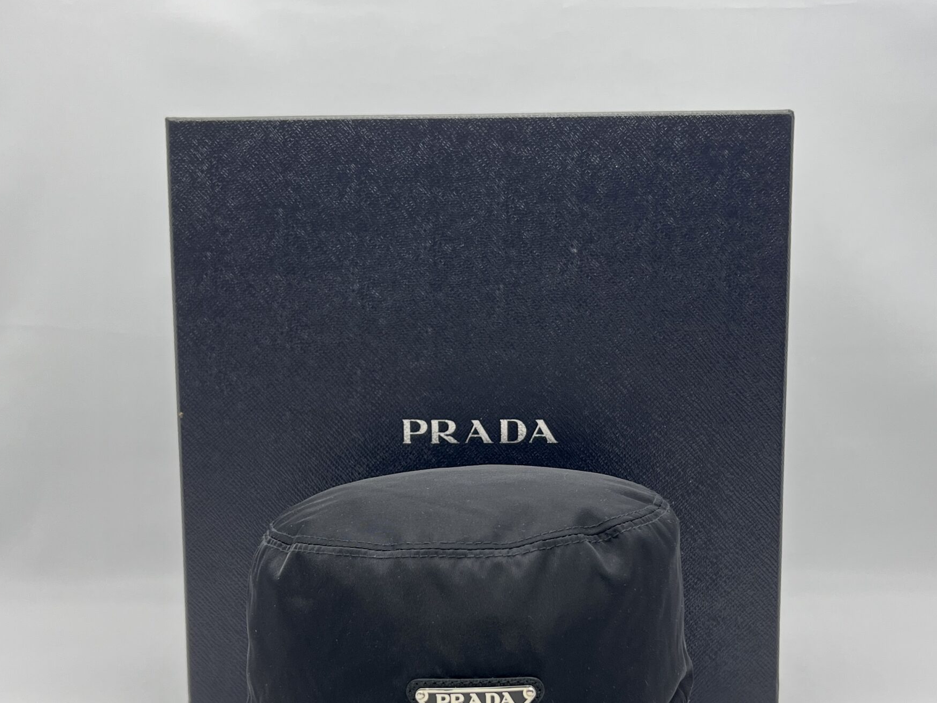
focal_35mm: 38
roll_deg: +0.1
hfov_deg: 48.9
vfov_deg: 36.5
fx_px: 1029
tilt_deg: -6.9
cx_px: 497
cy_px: 558
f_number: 1.5
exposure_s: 1/100
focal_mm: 5.7
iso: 40
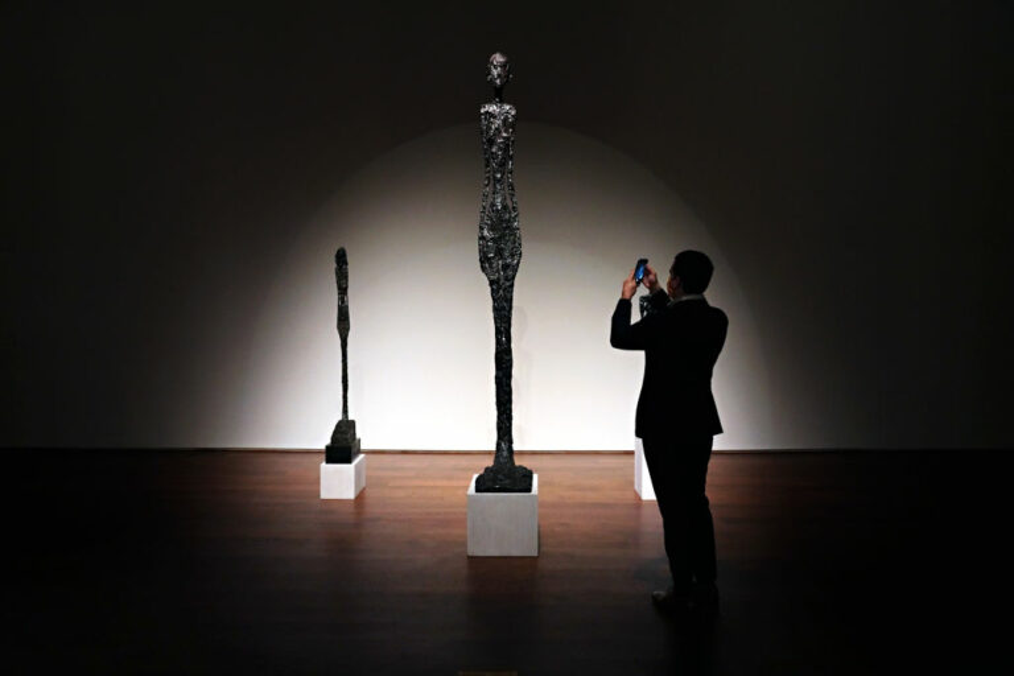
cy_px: 338
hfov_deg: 73.7
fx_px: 676
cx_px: 507
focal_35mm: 24
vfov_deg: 53.1
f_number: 4.5
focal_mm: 24
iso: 4000
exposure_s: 1/60
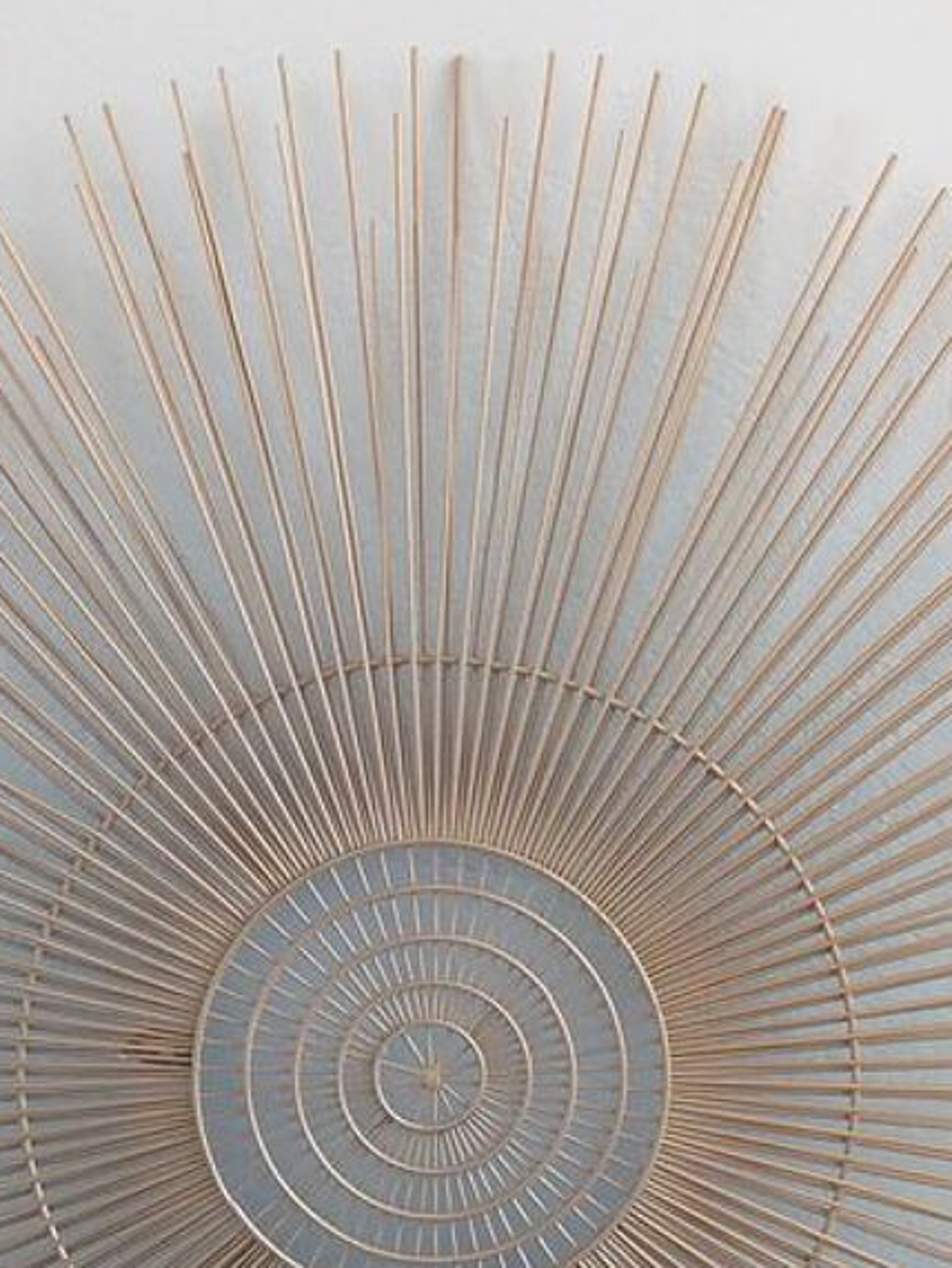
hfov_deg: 23.3
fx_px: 2308
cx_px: 411
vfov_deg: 30.6
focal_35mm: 63
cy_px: 741
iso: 160
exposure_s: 1/50
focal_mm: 3.6
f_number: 1.9
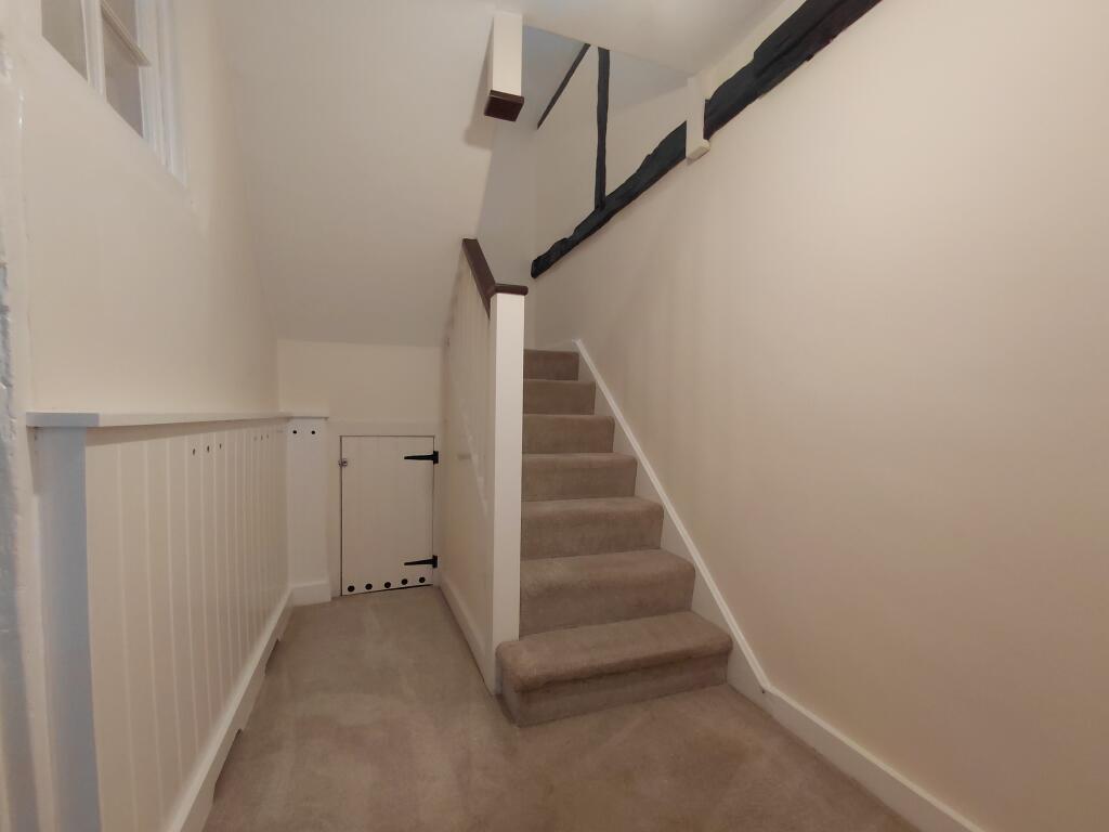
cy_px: 416
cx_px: 554
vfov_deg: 78.1
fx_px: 513
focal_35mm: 16
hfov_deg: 94.5
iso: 200
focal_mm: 1.64
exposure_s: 1/60
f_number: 2.2
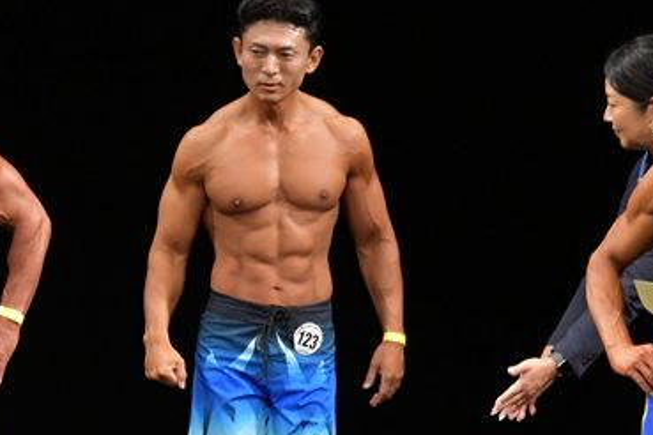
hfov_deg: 3.4
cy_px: 384
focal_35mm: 598
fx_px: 10846
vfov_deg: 2.3
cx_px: 20
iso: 3200
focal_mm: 190
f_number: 5.6
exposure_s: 1/400
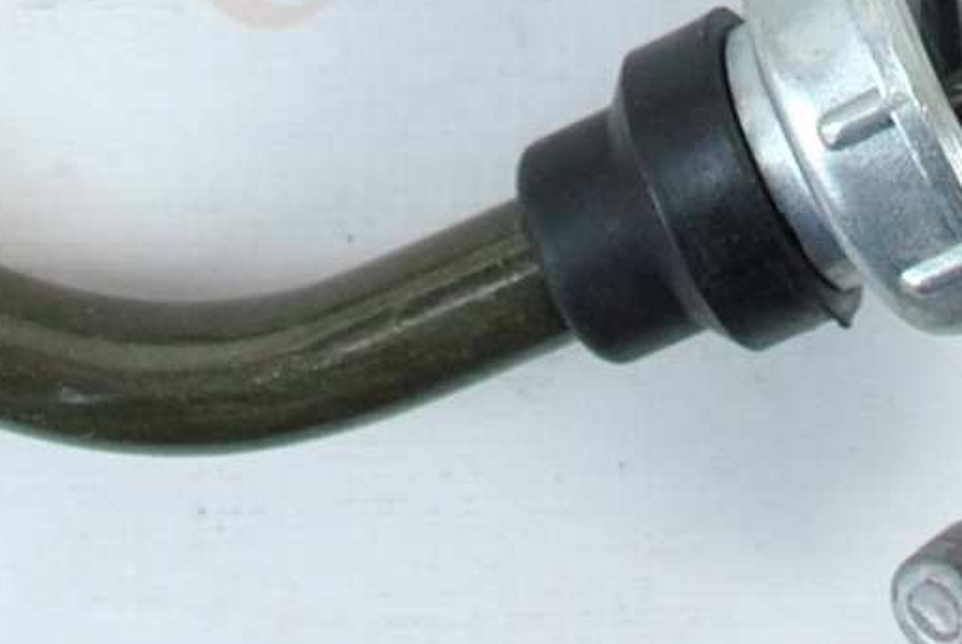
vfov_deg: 5.7
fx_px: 5966
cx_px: 687
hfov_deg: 9.2
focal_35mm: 223
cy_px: -1399
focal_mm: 20
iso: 200
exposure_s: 1/25
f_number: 5
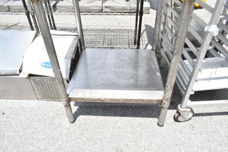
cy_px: 76
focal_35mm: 27
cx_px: 114
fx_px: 171
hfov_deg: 67.4
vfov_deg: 48.0
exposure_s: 1/640
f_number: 13
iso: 1600
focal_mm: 18
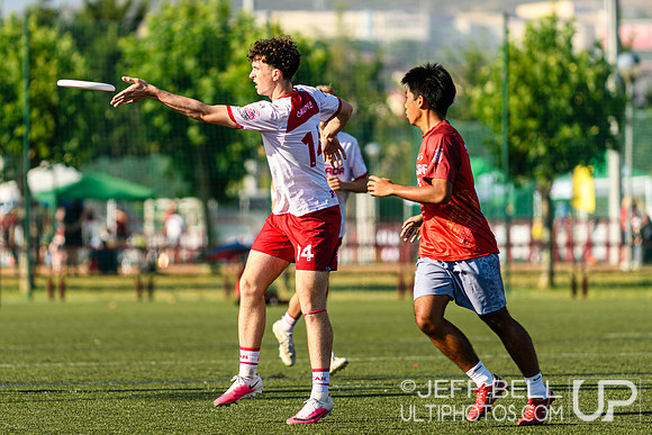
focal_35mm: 372
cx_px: 248
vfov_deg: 3.7
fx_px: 6743
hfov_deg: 5.5
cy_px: 208
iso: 100
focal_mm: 200
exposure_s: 1/1000
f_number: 3.2
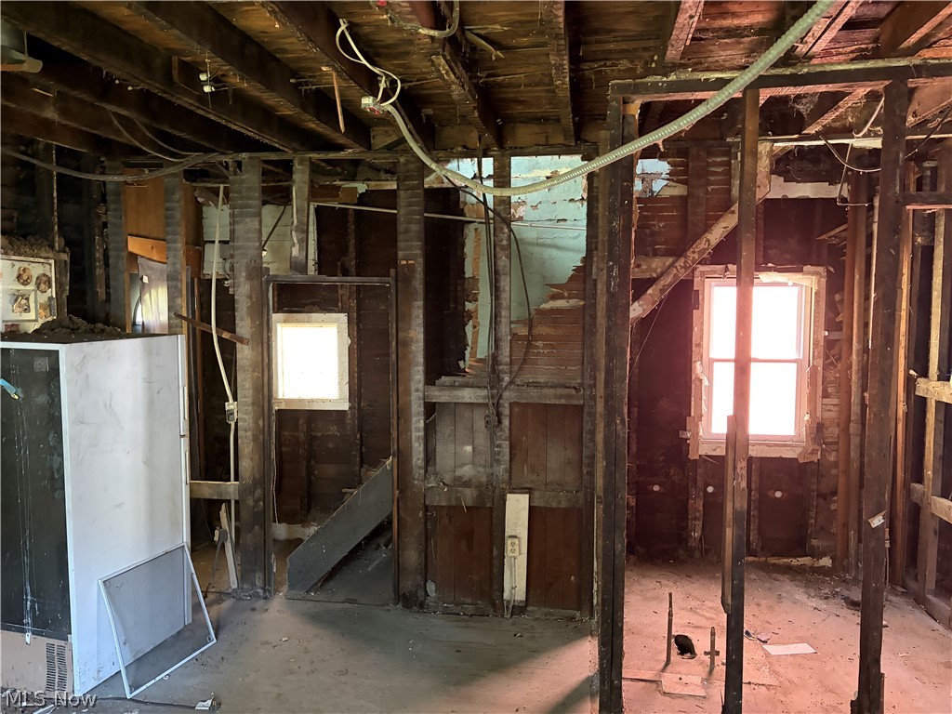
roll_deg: -0.1
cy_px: 357
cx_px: 476
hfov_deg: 67.3
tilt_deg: -2.3
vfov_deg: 53.1
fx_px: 715
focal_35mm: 26
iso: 640
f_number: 1.6
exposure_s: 1/30
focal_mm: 5.96
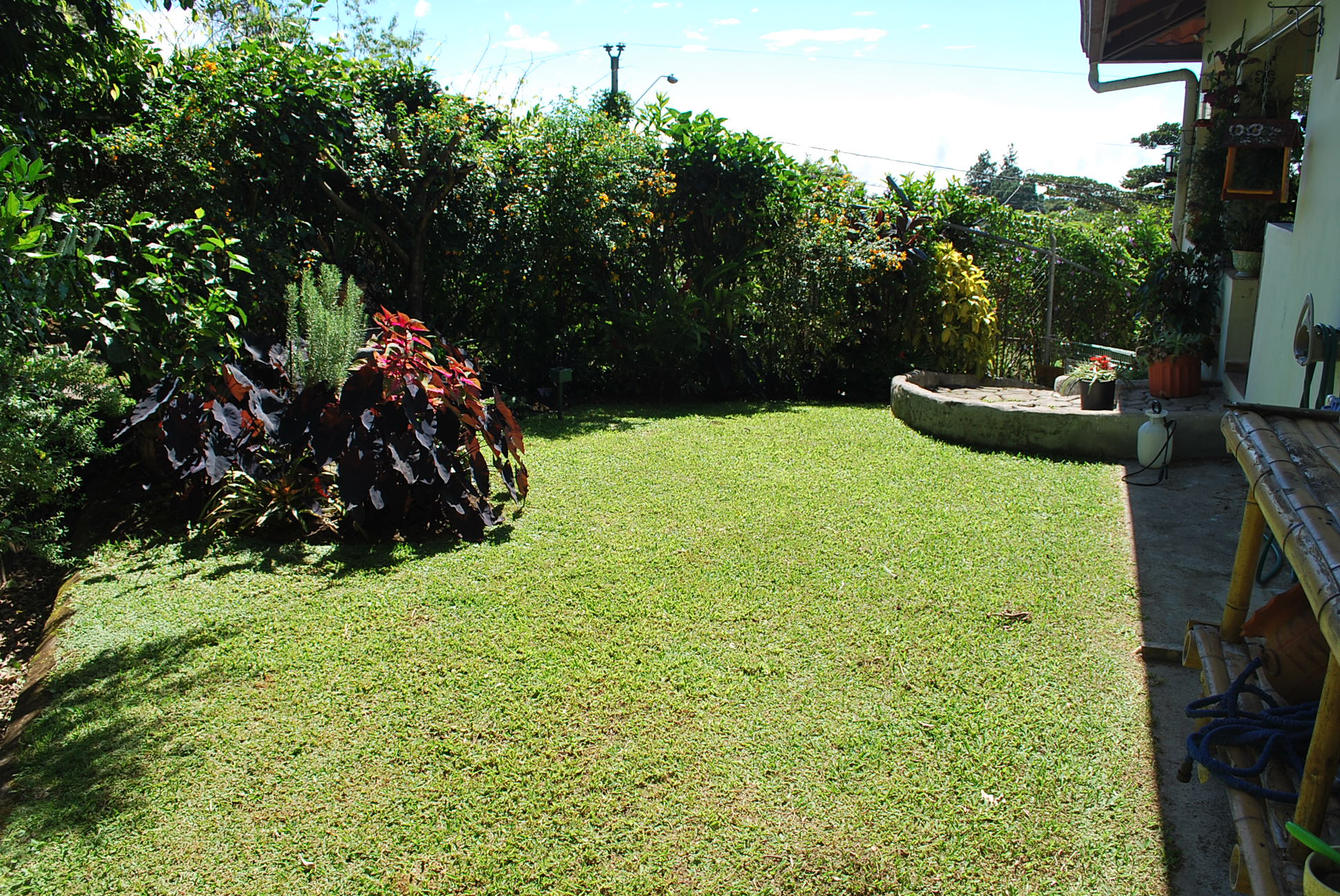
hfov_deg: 67.3
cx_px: 670
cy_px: 448
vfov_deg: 48.0
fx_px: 1006
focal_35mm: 27
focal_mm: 18
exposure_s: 1/200
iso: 100
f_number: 7.1
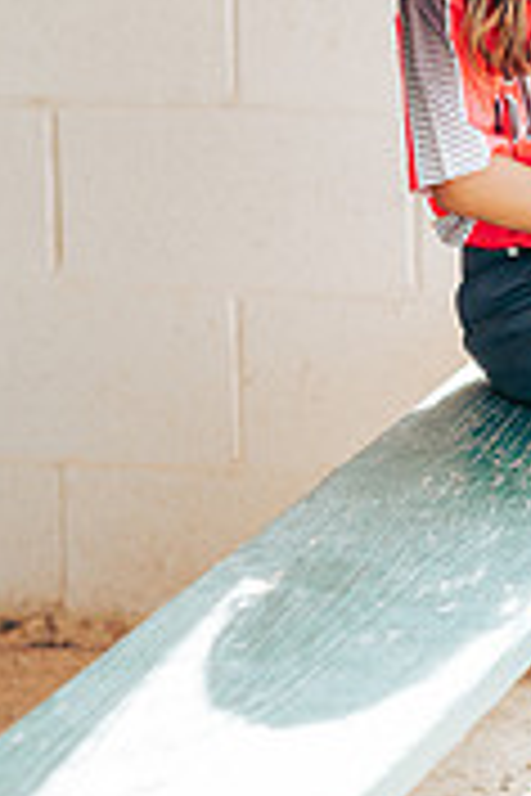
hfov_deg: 6.3
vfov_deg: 9.5
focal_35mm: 216
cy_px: -36
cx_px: 590
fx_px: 4779
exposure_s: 1/320
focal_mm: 85
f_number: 2.8
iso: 160
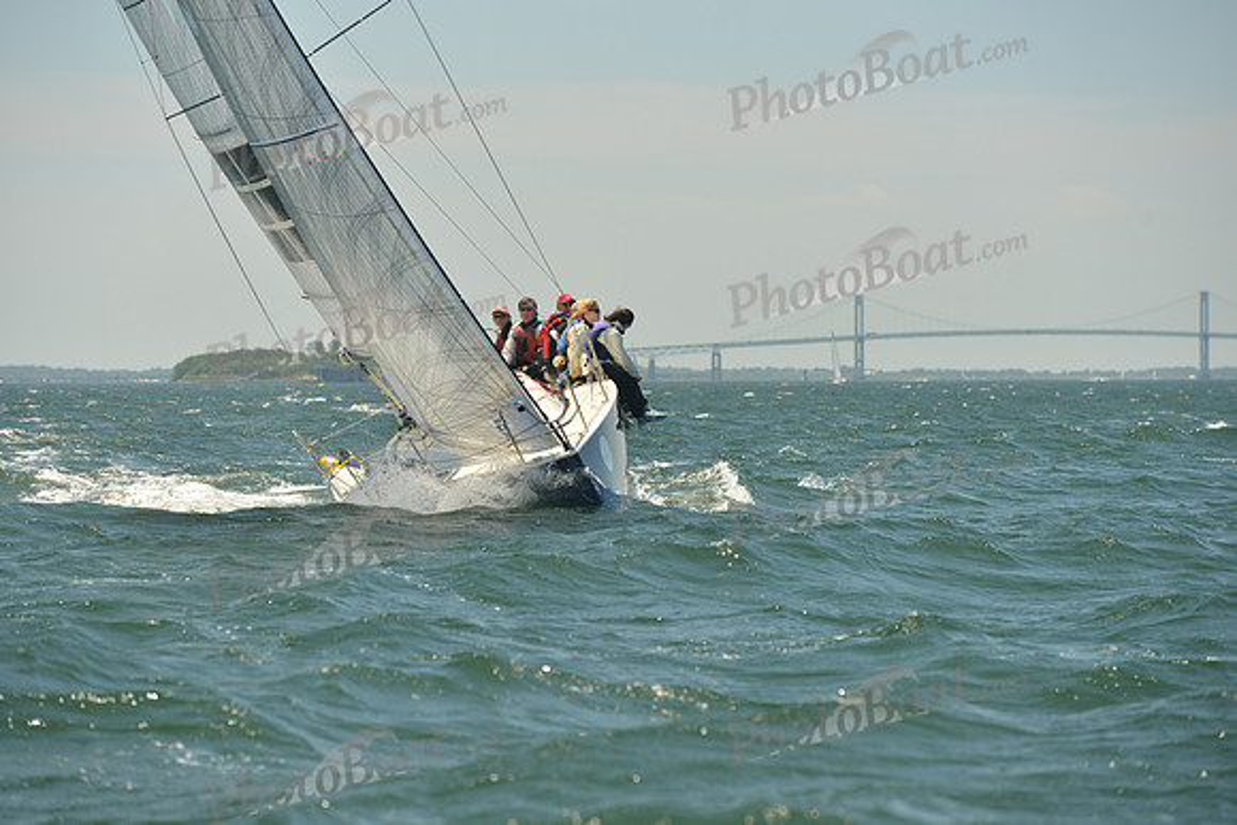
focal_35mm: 155
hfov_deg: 13.2
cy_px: 412
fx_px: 5327
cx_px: 618
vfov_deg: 8.9
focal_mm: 155
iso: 400
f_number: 5.6
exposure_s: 1/800
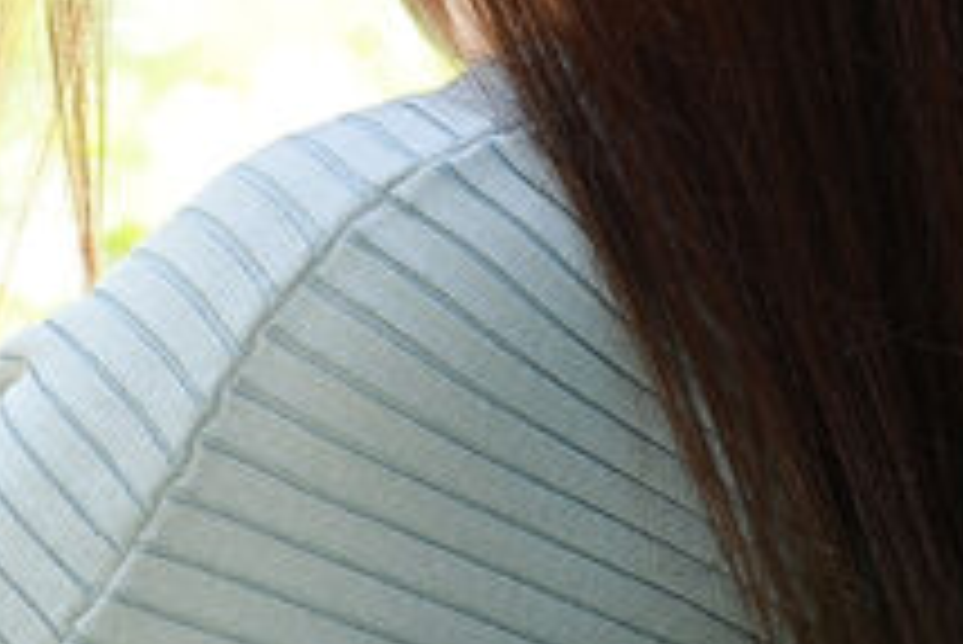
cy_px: -5
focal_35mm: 622
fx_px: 16649
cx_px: -230
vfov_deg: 2.2
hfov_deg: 3.3
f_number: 2.8
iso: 100
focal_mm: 111
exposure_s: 1/250
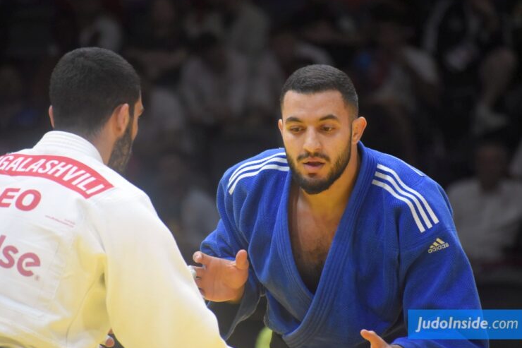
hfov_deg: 4.4
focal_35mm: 467
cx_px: 269
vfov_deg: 2.9
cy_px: 174
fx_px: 6770
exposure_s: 1/500
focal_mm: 300
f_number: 6.3
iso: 1600
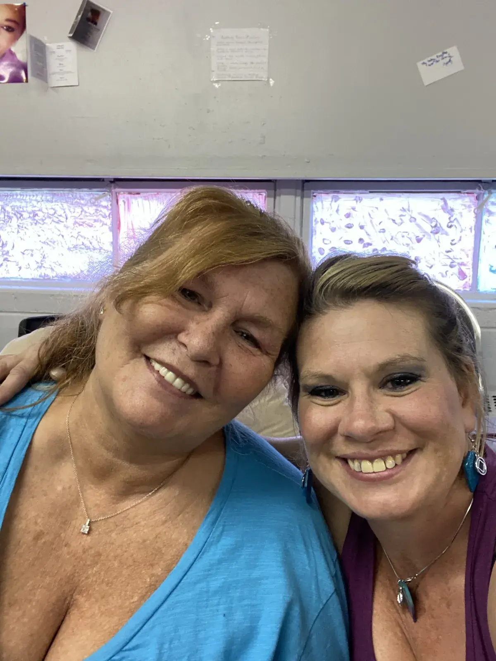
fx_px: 573
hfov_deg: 46.8
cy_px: 330
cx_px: 248
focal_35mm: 30
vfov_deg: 60.0
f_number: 2.2
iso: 320
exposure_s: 1/60
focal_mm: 2.71
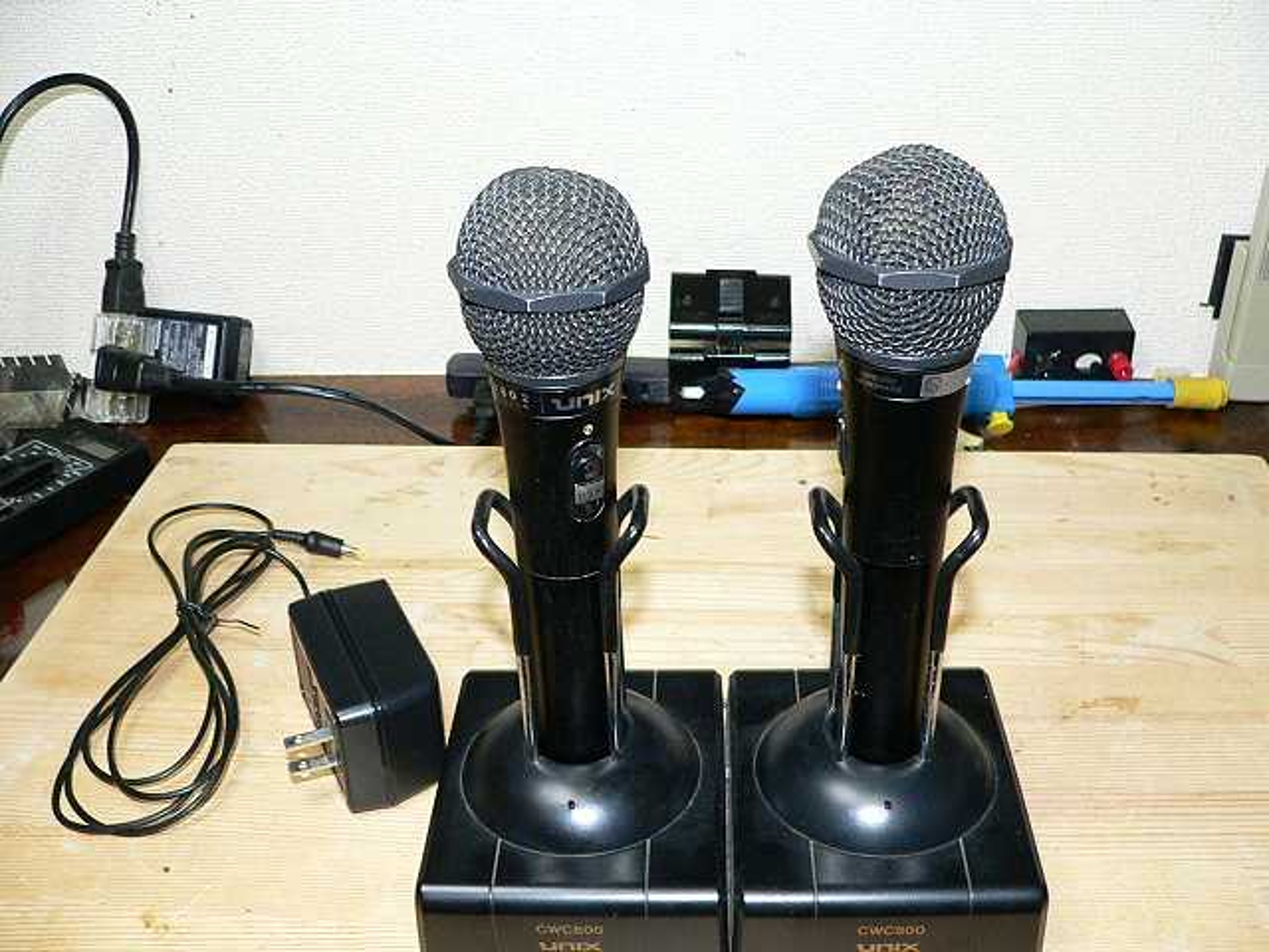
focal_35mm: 36
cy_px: 476
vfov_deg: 39.7
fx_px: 1320
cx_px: 634
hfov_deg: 51.4
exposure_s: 1/60
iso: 400
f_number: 2.8
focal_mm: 6
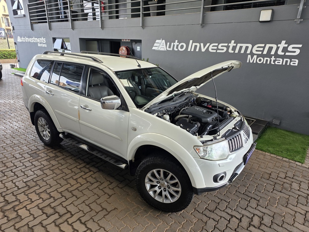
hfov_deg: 73.9
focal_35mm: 23
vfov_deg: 58.9
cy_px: 116
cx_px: 154
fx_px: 205
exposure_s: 1/180
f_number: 1.7
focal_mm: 6.25
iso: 64
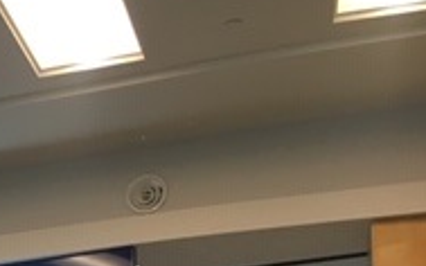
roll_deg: -0.7
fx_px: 1207
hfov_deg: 17.5
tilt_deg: +3.6
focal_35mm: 104
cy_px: 471
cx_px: -250
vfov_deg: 11.7
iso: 50
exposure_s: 1/33
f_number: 2.2
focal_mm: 4.15
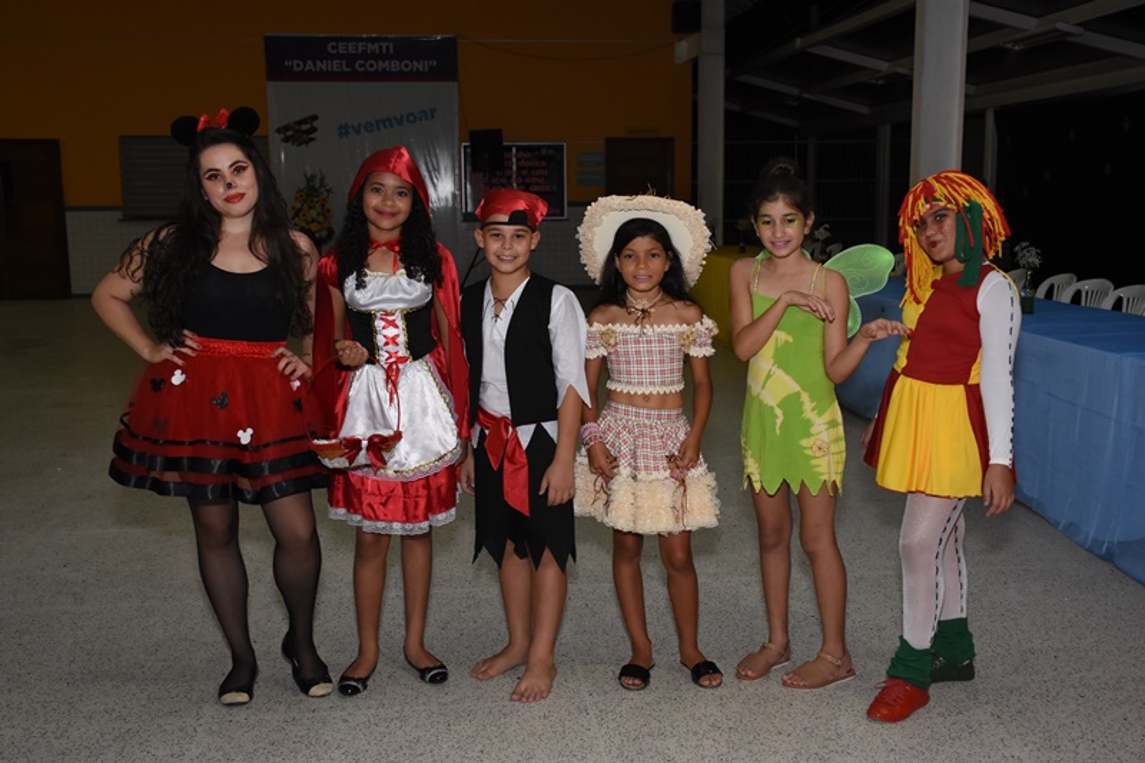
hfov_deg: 49.6
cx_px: 572
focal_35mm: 39
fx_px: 1240
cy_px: 382
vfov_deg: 34.2
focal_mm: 26
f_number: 5.6
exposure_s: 1/250
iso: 1600
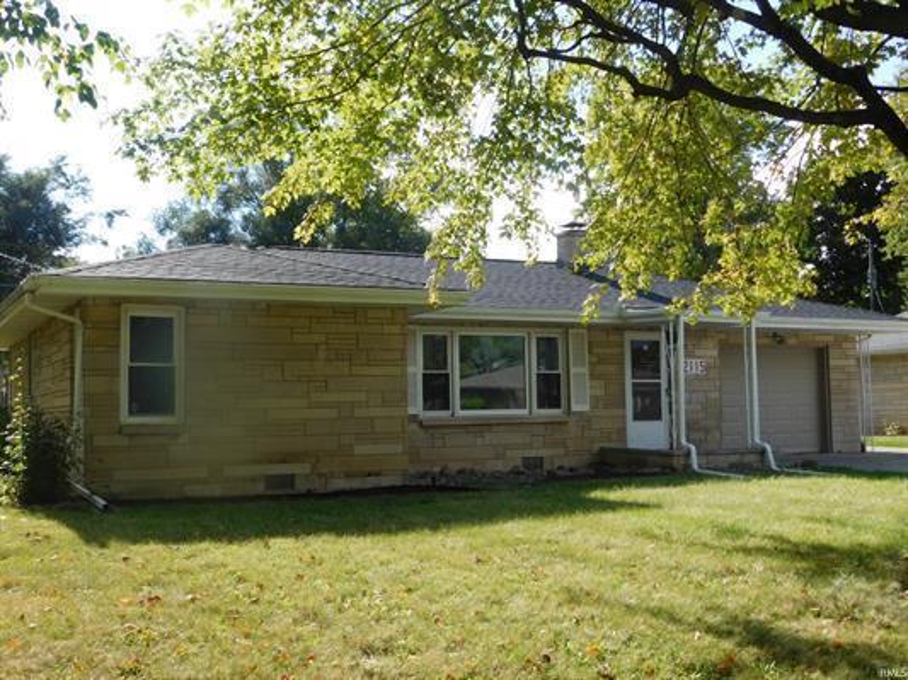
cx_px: 454
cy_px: 340
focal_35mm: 40
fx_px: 1049
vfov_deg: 35.9
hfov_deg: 46.8
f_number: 3.6
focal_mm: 7.1
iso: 125
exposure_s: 1/640
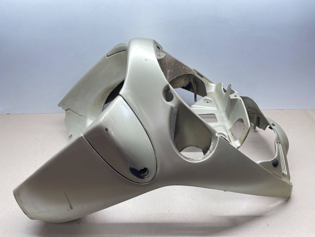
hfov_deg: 67.3
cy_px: 118
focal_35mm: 26
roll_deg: +1.6
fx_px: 237
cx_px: 158
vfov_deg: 53.1
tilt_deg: -36.4
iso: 100
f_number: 1.6
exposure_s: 1/100
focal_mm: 4.2
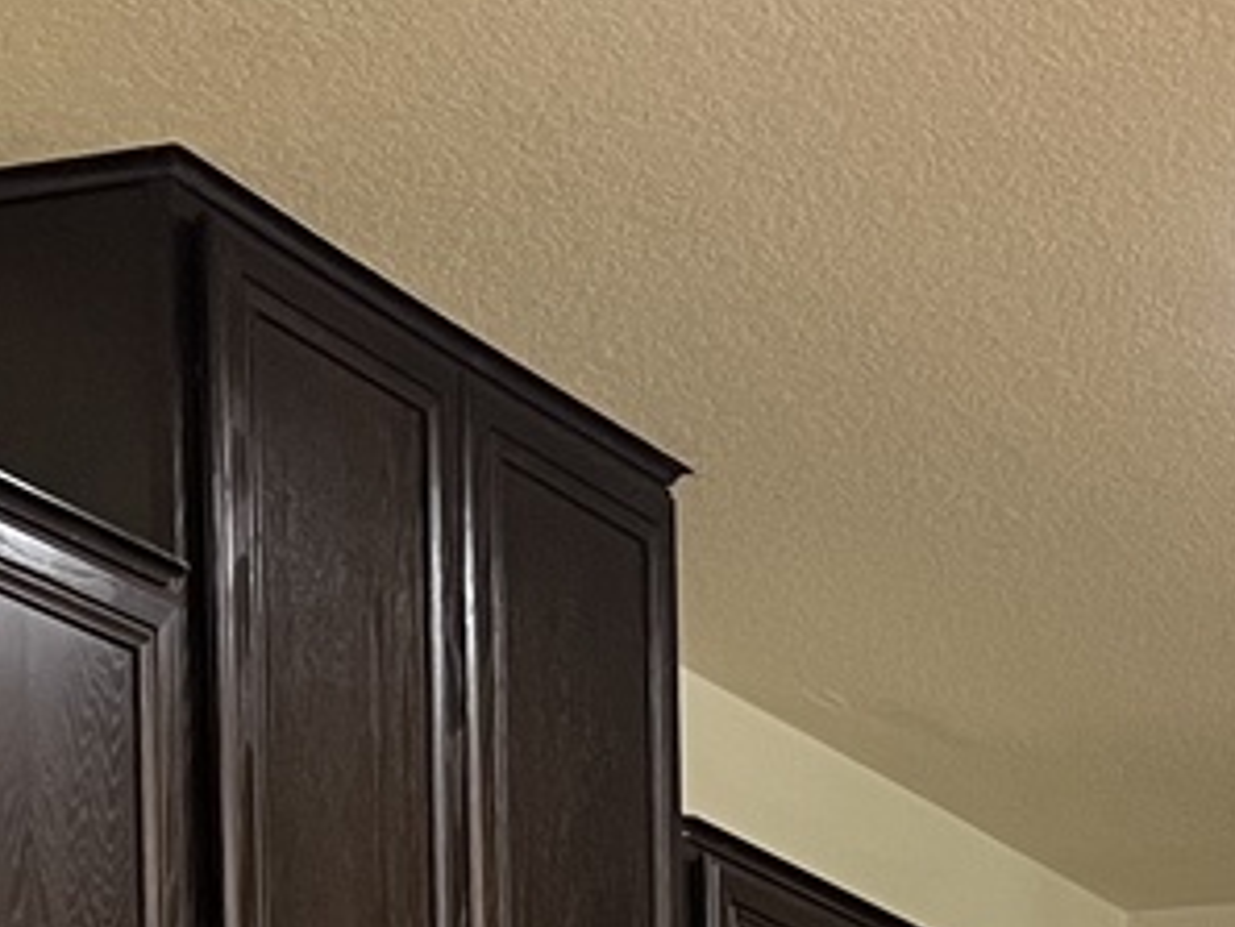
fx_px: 4497
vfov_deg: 10.2
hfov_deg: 15.1
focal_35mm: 126
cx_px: 1460
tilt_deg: -3.0
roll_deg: +0.1
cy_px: 2216
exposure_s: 1/60
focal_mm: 5.7
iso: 125
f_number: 1.5
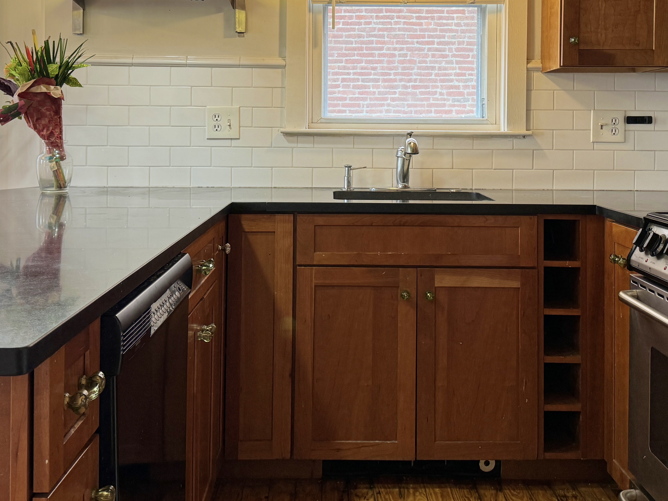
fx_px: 849
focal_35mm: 44
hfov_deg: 42.9
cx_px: 355
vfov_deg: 32.3
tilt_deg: -0.4
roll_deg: -0.8
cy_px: 130
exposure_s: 1/120
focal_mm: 6.76
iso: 160
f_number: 1.78
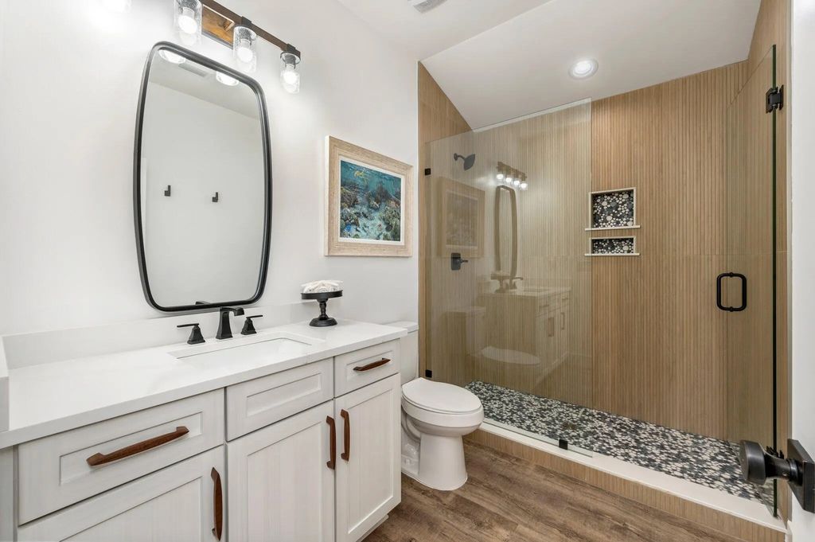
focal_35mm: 14
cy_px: 271
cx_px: 408
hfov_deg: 104.3
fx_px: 317
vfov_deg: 81.1
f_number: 9
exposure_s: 1/50
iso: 125
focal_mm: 14
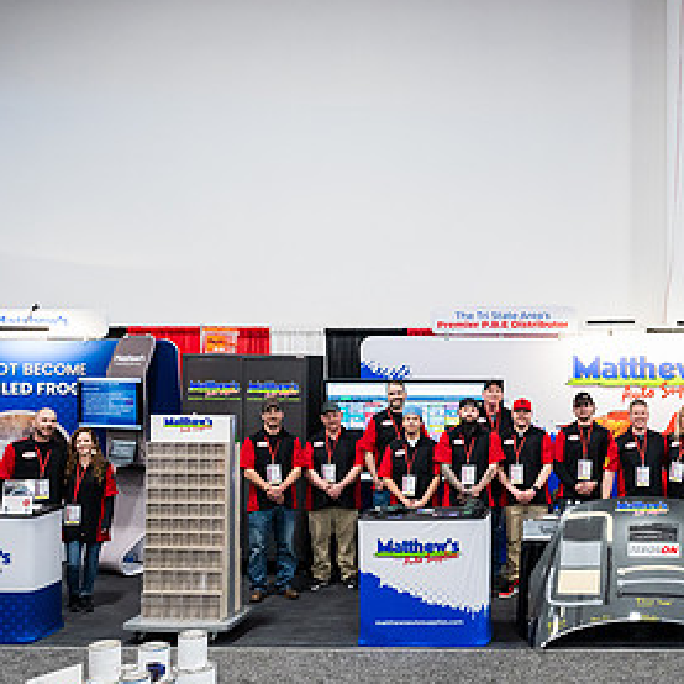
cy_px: 355
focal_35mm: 45
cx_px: 587
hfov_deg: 35.8
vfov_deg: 37.5
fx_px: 1006
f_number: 4
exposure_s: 1/200
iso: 3200
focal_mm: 24
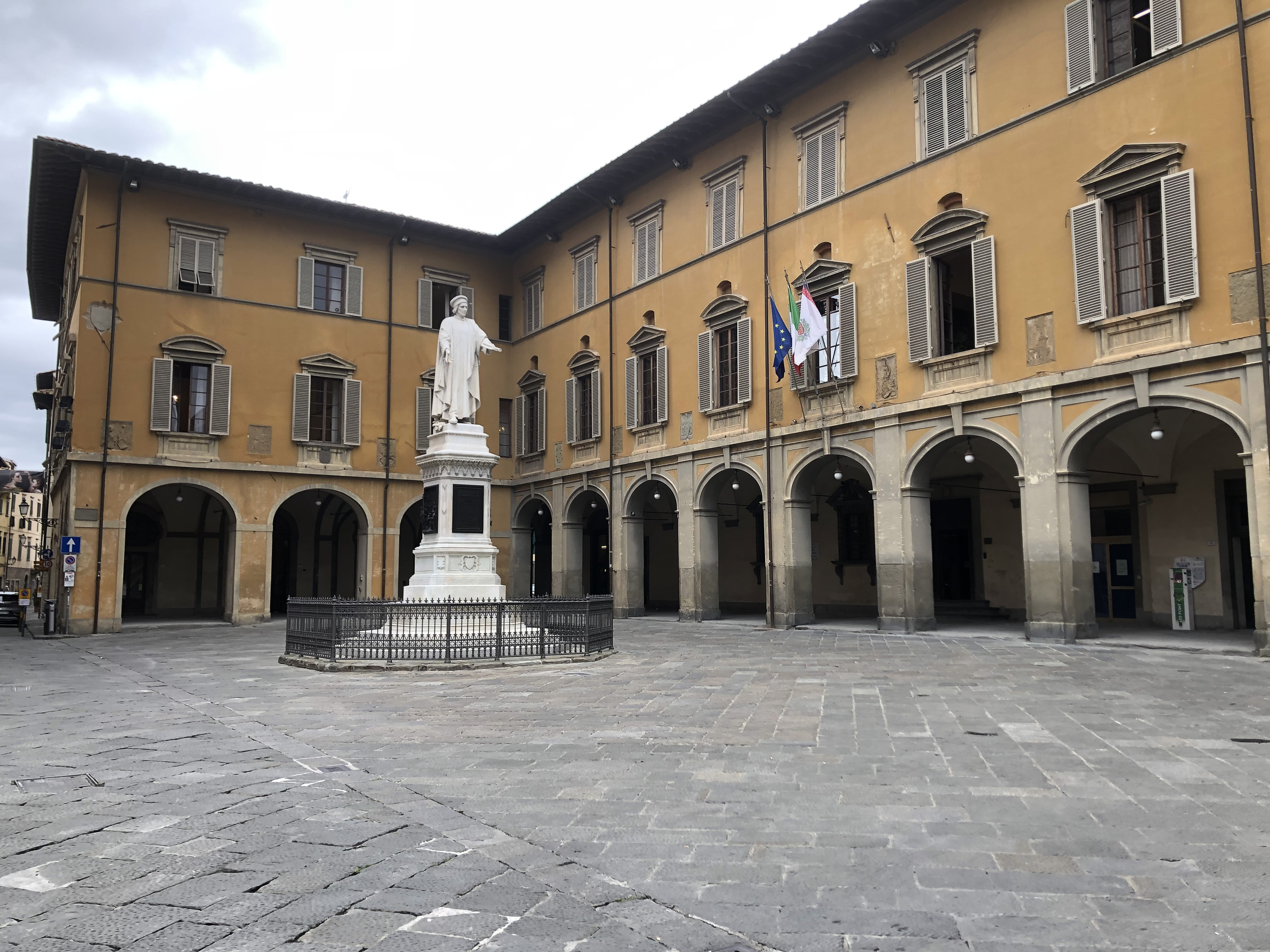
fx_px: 1027
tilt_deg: +6.0
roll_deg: +0.9
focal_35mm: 28
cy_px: 476
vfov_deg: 49.7
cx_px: 635
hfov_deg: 63.4
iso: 20
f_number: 1.8
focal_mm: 4
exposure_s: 1/149
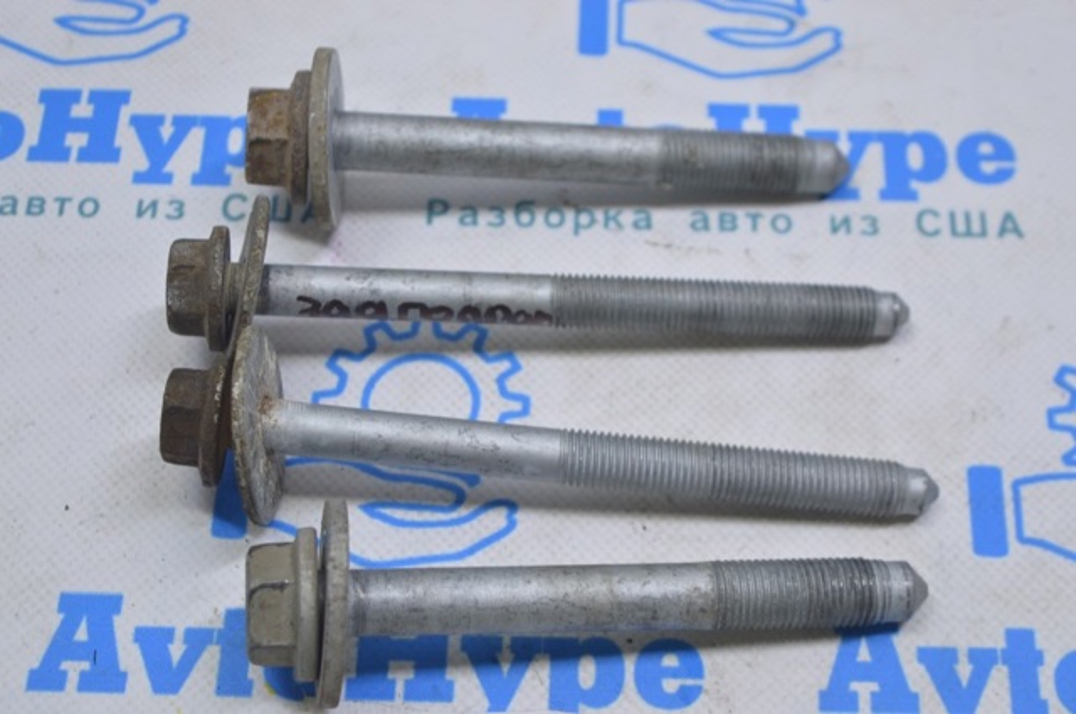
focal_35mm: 72
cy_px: 357
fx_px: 2149
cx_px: 538
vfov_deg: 18.9
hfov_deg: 28.1
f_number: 5.6
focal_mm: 48
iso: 400
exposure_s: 1/25
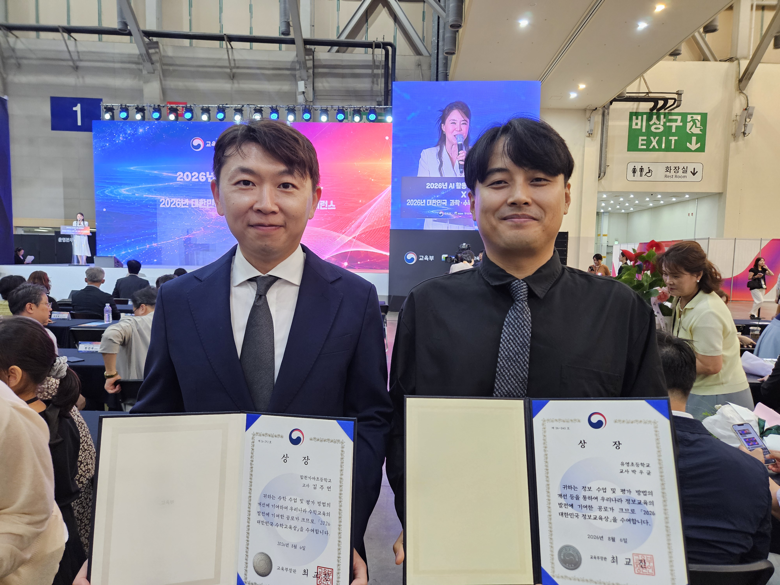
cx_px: 390
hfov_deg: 73.9
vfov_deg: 58.9
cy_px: 292
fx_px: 518
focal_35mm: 23
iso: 400
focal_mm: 5.4
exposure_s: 1/120
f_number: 1.8
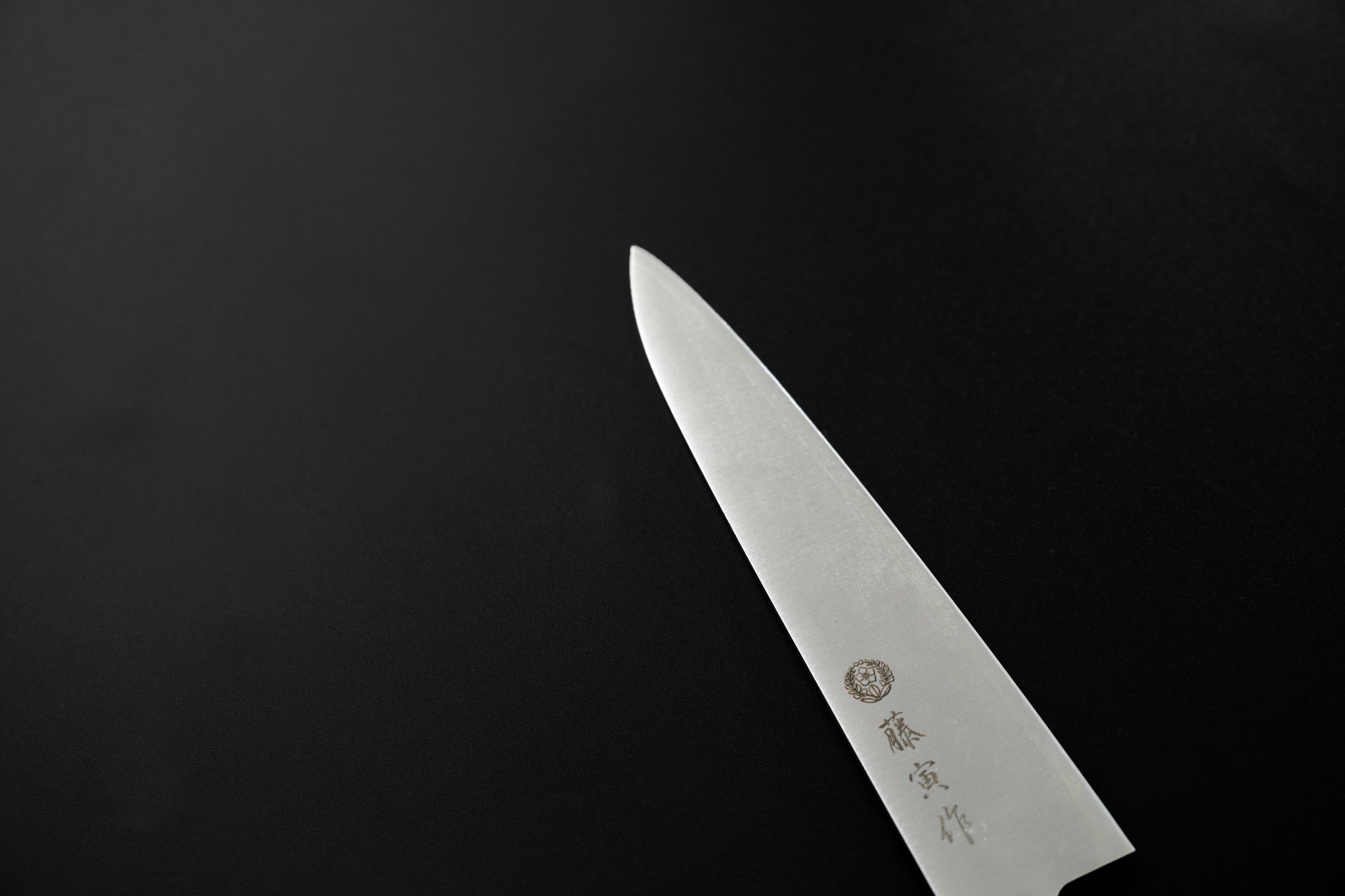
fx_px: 1535
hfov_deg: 47.3
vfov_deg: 32.6
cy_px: 448
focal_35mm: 41
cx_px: 672
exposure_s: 1/160
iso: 400
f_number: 5
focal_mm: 27.4
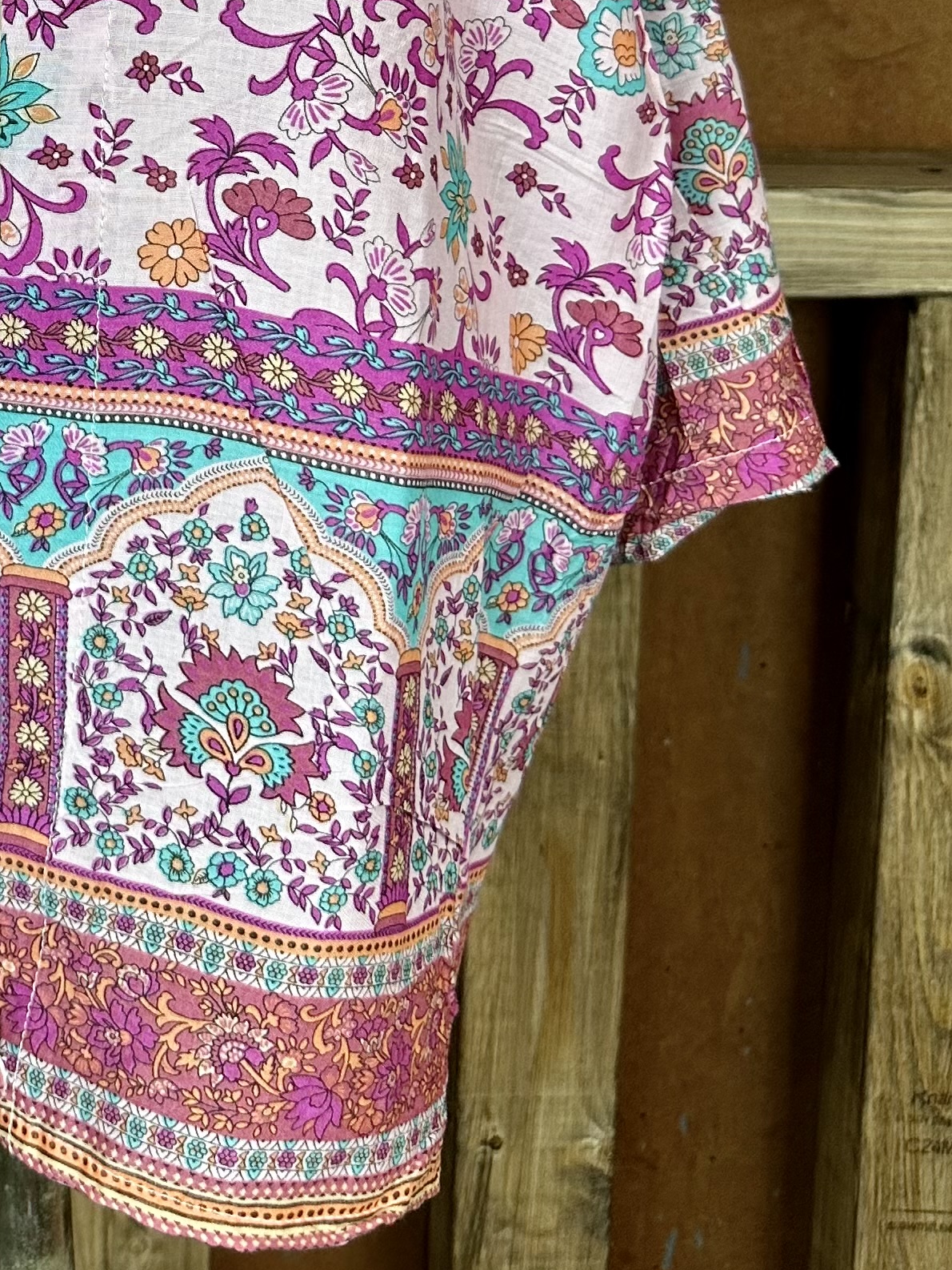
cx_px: -122
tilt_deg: -6.9
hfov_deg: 22.5
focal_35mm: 61
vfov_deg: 28.8
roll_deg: +0.3
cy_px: -118
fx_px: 2236
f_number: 1.78
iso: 125
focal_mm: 6.86
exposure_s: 1/100
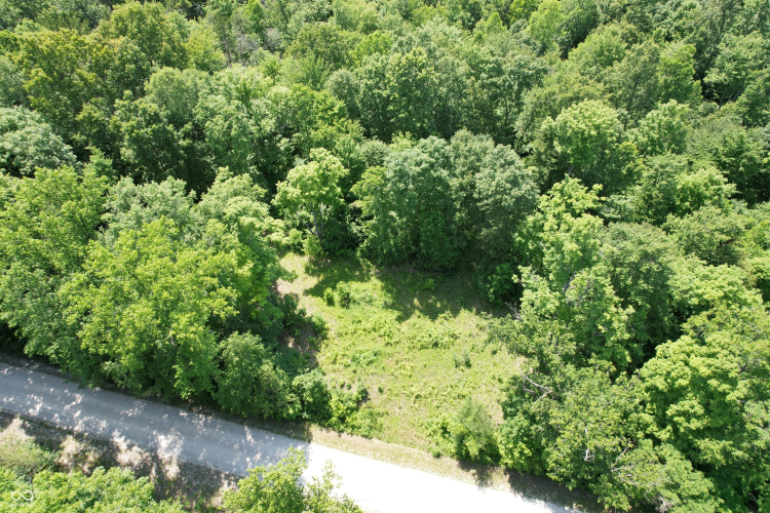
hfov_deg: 78.6
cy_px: 256
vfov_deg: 57.2
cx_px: 385
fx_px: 471
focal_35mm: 22
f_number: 2.8
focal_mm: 8.38
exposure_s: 1/640
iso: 200
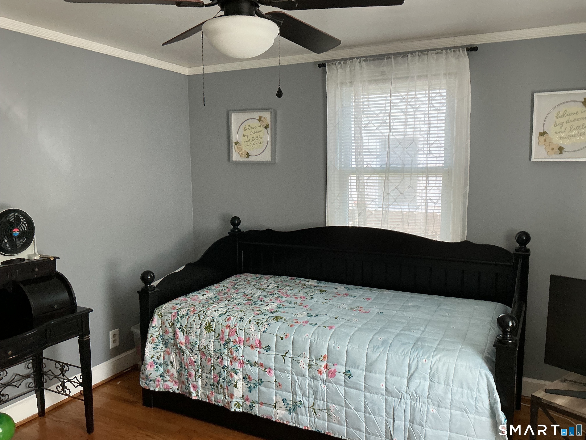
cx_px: 293
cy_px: 220
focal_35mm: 29
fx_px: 491
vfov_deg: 48.2
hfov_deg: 61.7
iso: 100
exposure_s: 1/60
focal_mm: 3
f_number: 1.8
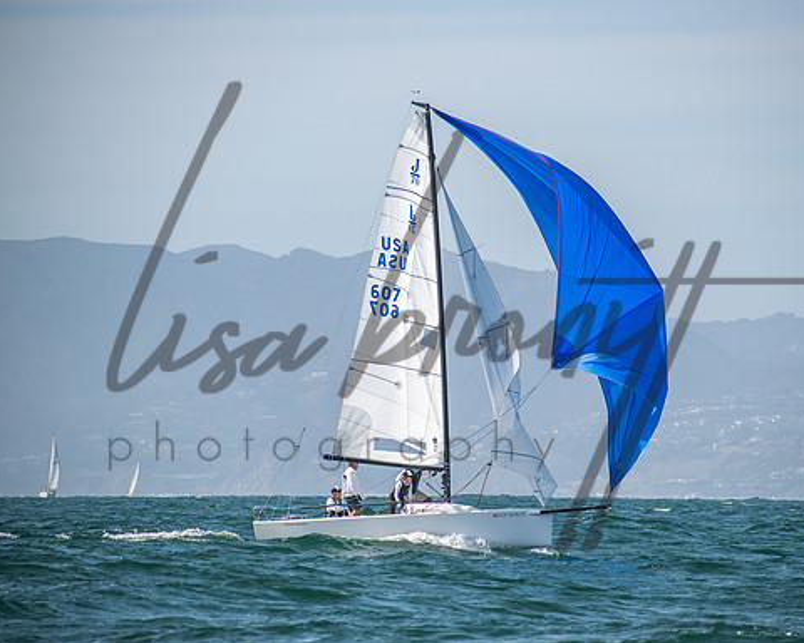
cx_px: 481
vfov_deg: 5.4
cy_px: 321
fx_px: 6877
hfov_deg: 6.7
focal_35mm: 289
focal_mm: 170
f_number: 6.3
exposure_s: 1/2000
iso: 200
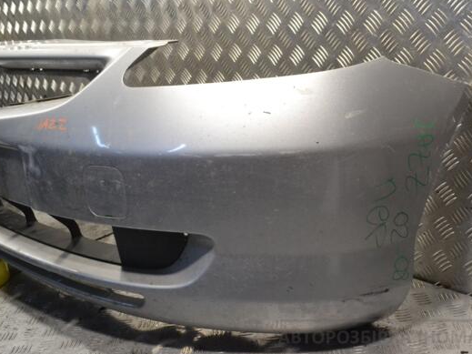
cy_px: 178
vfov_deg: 35.9
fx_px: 545
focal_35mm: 40
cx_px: 261
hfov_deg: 46.7
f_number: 8
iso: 3200
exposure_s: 1/250
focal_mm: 24
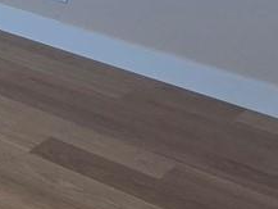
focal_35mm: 96
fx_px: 771
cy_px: -155
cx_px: -480
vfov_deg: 13.9
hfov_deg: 12.6
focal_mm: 2.2
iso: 80
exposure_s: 1/120
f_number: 2.2
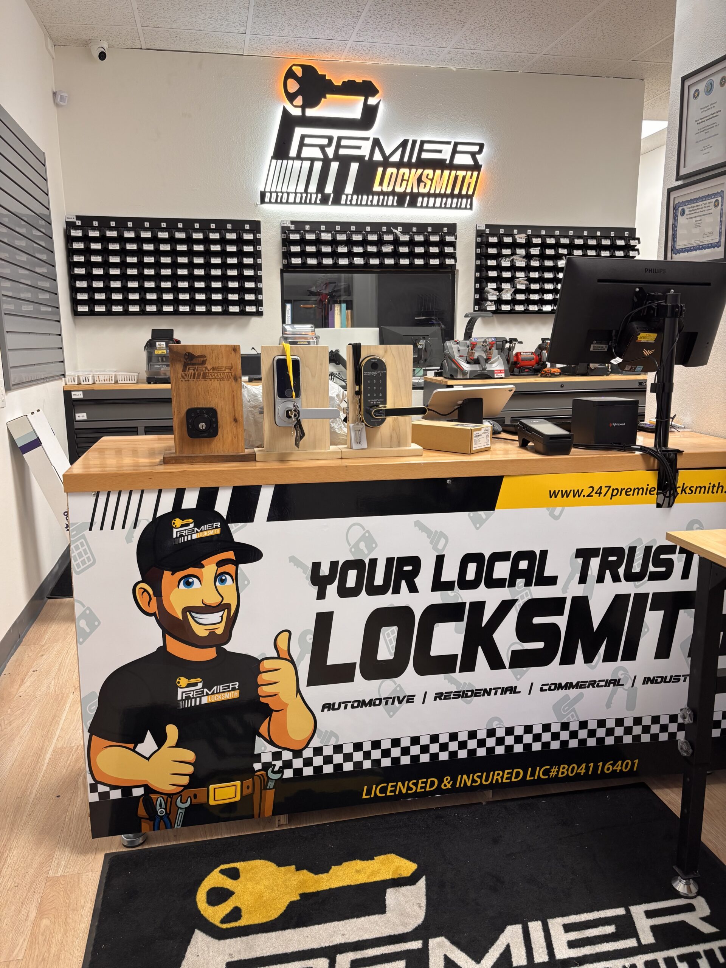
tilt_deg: -12.4
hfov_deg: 53.1
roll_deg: +0.1
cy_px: 484
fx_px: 727
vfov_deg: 67.3
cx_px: 363
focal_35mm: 26
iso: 80
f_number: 1.6
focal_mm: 5.96
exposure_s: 1/60
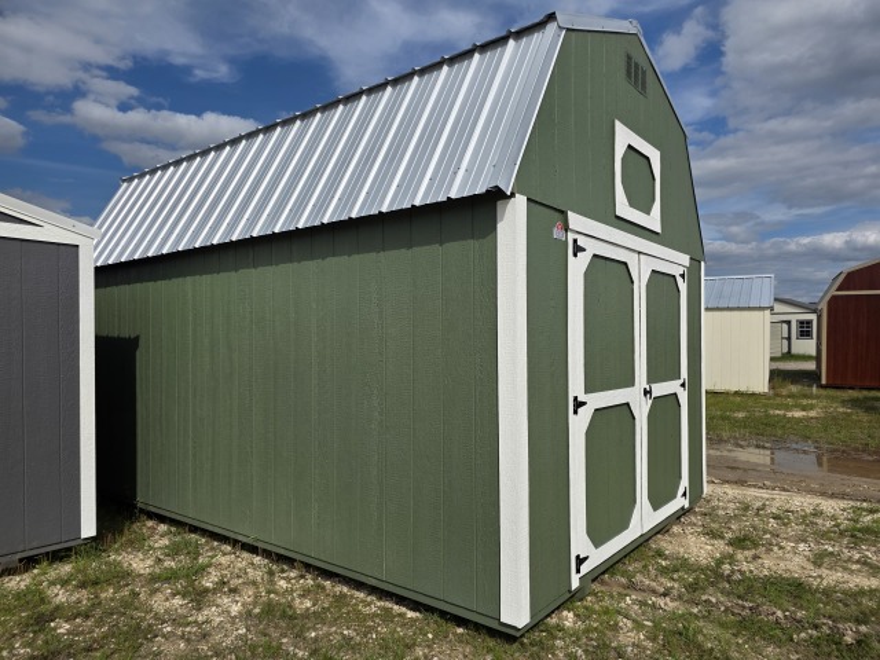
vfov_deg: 58.9
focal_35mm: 23
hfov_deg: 73.9
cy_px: 330
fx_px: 585
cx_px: 440
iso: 50
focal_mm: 6.3
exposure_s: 1/7944
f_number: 1.7
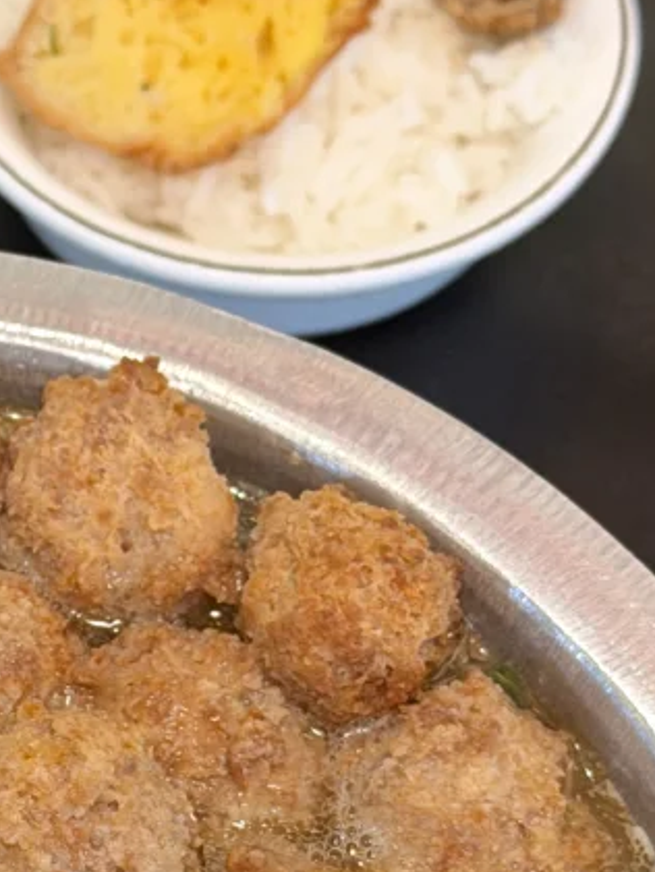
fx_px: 4135
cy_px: 953
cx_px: -224
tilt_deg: -57.7
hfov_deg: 8.9
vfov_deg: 11.9
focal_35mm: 164
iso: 100
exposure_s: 1/50
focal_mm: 6.76
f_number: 1.78
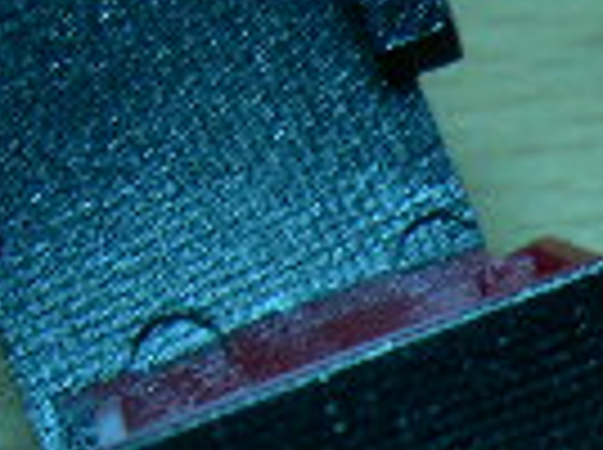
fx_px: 3165
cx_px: 1004
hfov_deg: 10.4
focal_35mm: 182
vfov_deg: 8.0
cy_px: 688
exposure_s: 1/10.1
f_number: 2.8
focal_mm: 8
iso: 100
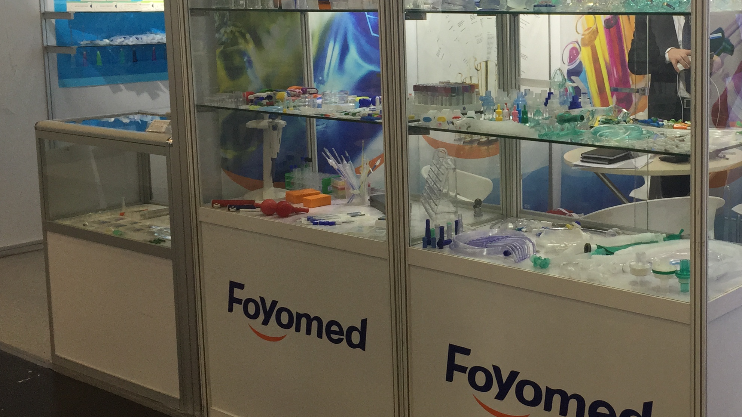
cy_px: 121
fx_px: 1023
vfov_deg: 22.9
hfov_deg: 38.4
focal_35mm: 52
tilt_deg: -9.1
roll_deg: +0.6
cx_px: 593
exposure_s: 1/100
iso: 50
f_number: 2.2
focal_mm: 4.15
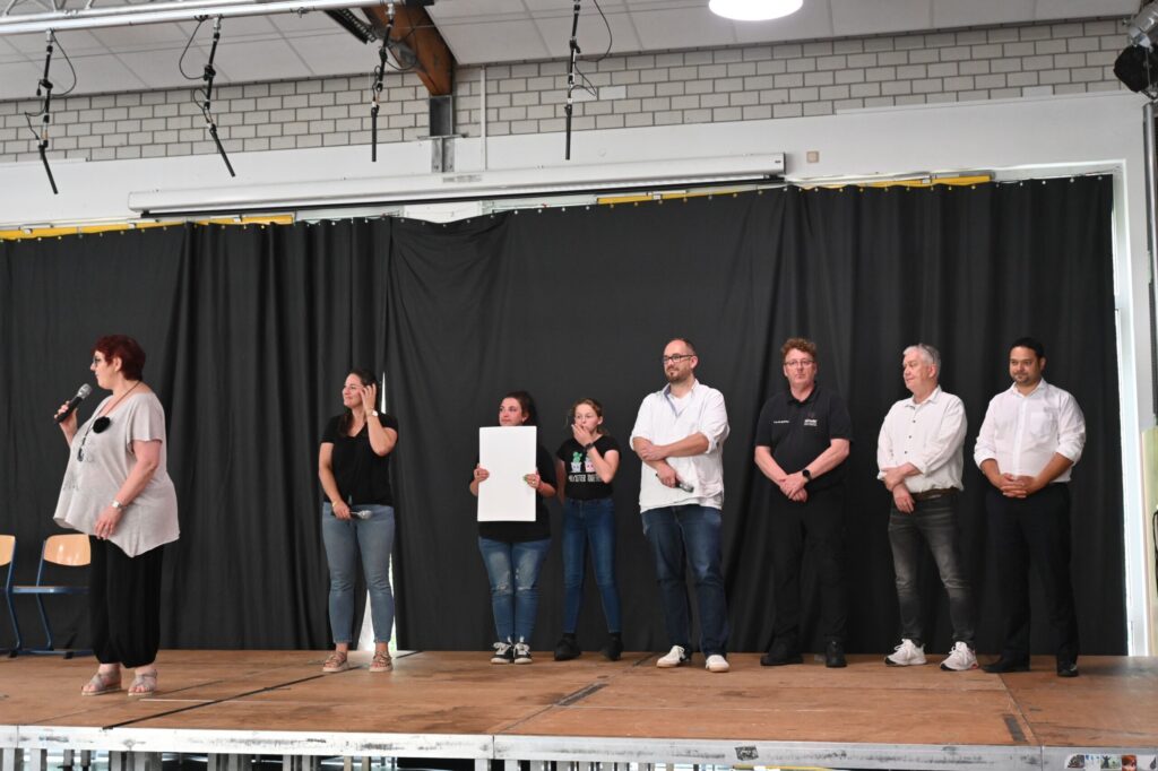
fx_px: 1447
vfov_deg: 29.8
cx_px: 579
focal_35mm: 45
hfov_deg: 43.6
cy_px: 386
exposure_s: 1/50
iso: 1600
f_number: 4.8
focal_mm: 30
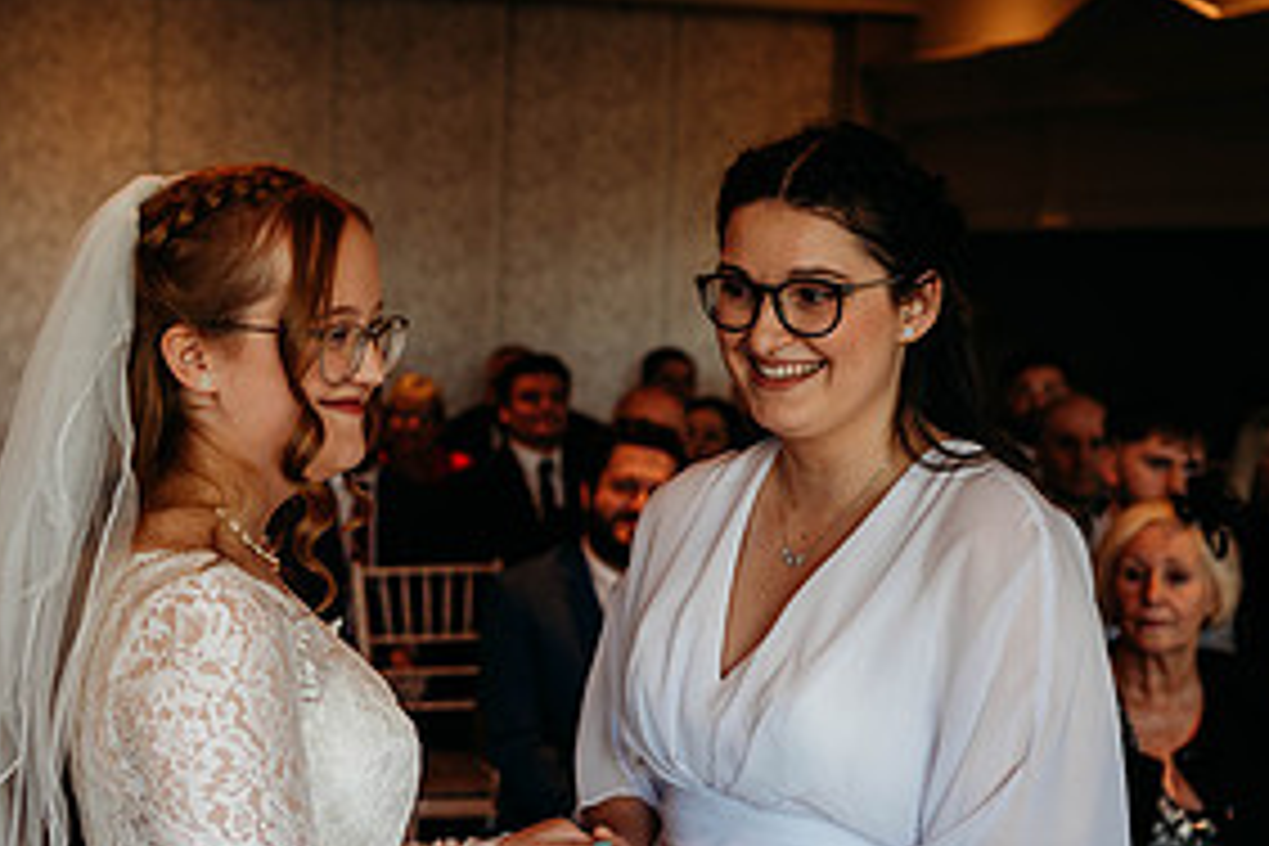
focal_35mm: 72
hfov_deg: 27.5
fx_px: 2538
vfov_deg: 18.9
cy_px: 536
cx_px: 261
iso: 250
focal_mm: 35
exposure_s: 1/200
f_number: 2.5
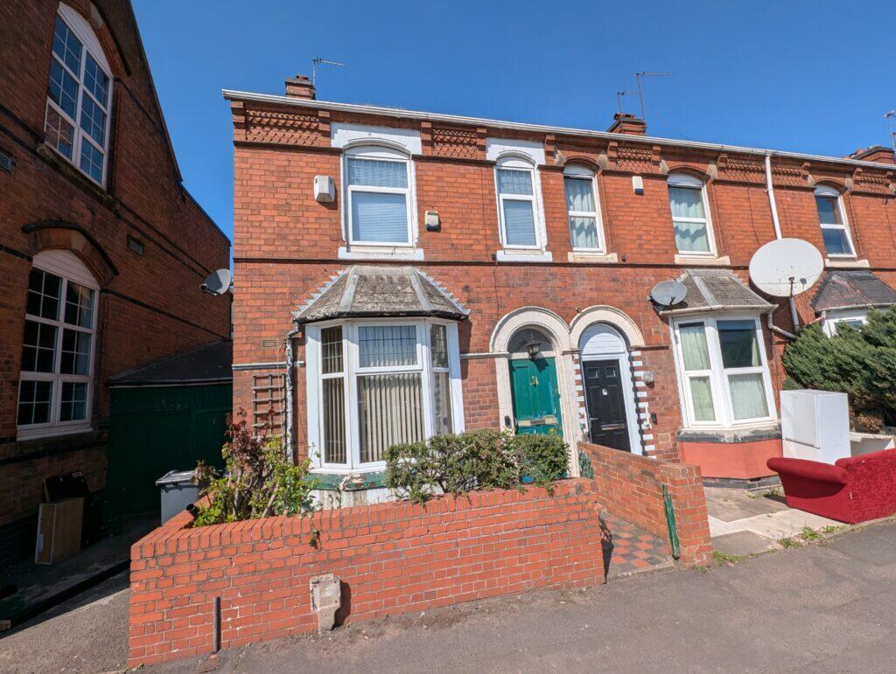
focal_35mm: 13
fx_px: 337
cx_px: 448
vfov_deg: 90.1
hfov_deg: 106.1
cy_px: 337
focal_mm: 1.95
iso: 42
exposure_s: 1/2519
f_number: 2.2
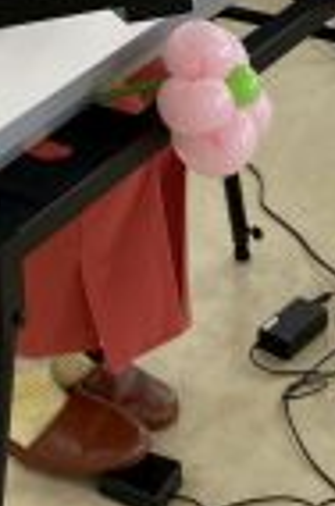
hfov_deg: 15.6
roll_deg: +3.5
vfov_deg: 22.4
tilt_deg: -18.2
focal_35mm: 86
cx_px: 29
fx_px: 1206
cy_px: -50
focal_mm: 4.25
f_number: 1.8
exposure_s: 1/120
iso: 80
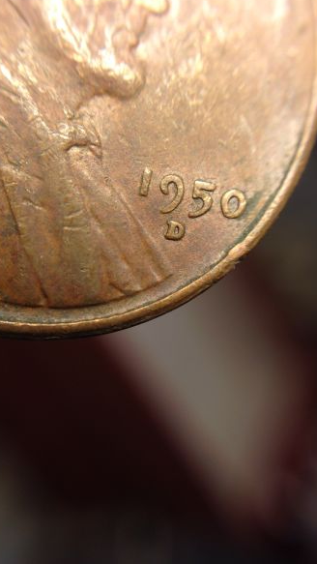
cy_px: 276
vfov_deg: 54.0
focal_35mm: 37
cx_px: 158
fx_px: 553
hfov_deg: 32.0
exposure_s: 1/120
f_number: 2.4
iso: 50
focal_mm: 4.12
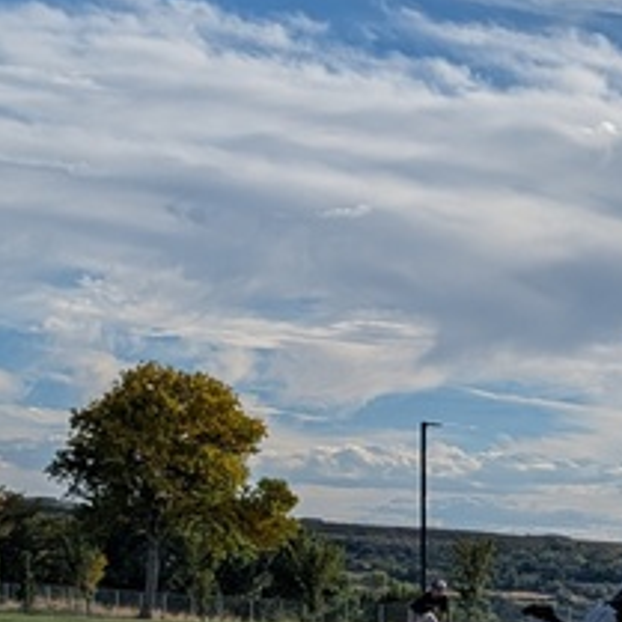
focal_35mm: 104
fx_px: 2114
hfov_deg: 13.2
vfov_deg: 15.7
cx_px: 1423
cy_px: 856
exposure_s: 1/5650
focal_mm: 6.9
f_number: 1.68
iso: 21
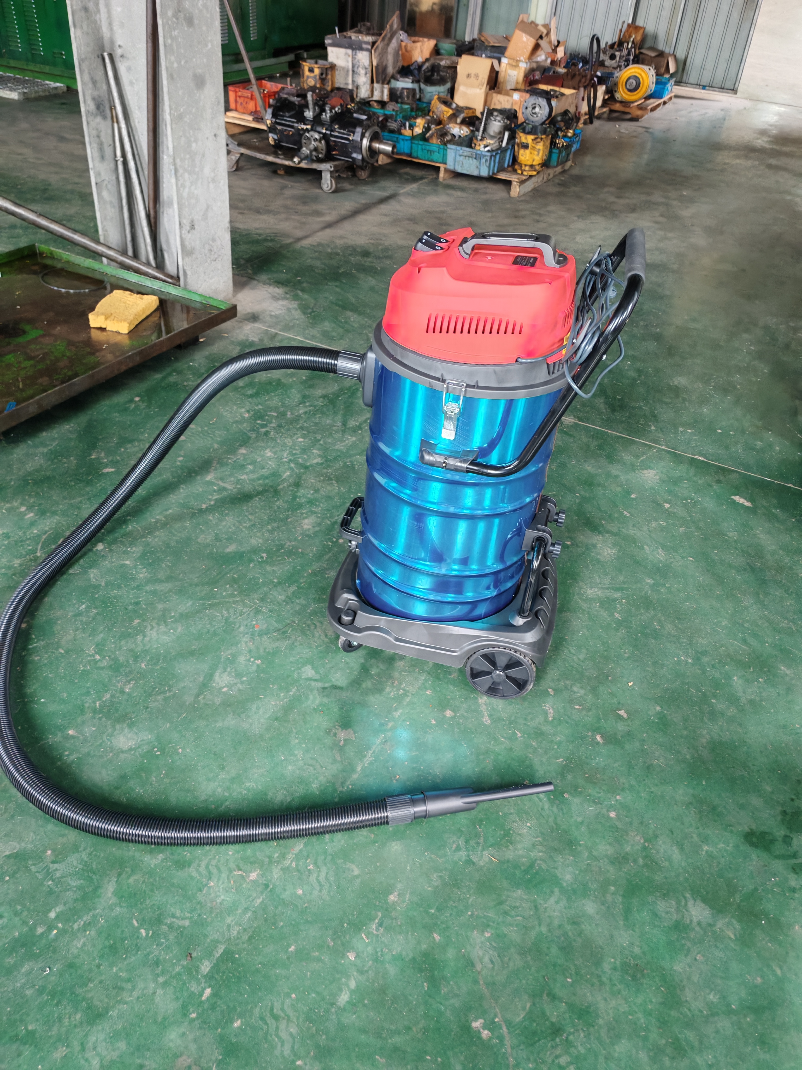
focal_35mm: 27
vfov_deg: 65.3
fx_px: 834
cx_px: 401
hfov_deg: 51.4
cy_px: 535
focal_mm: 5.52
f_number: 1.95
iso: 400
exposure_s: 1/50
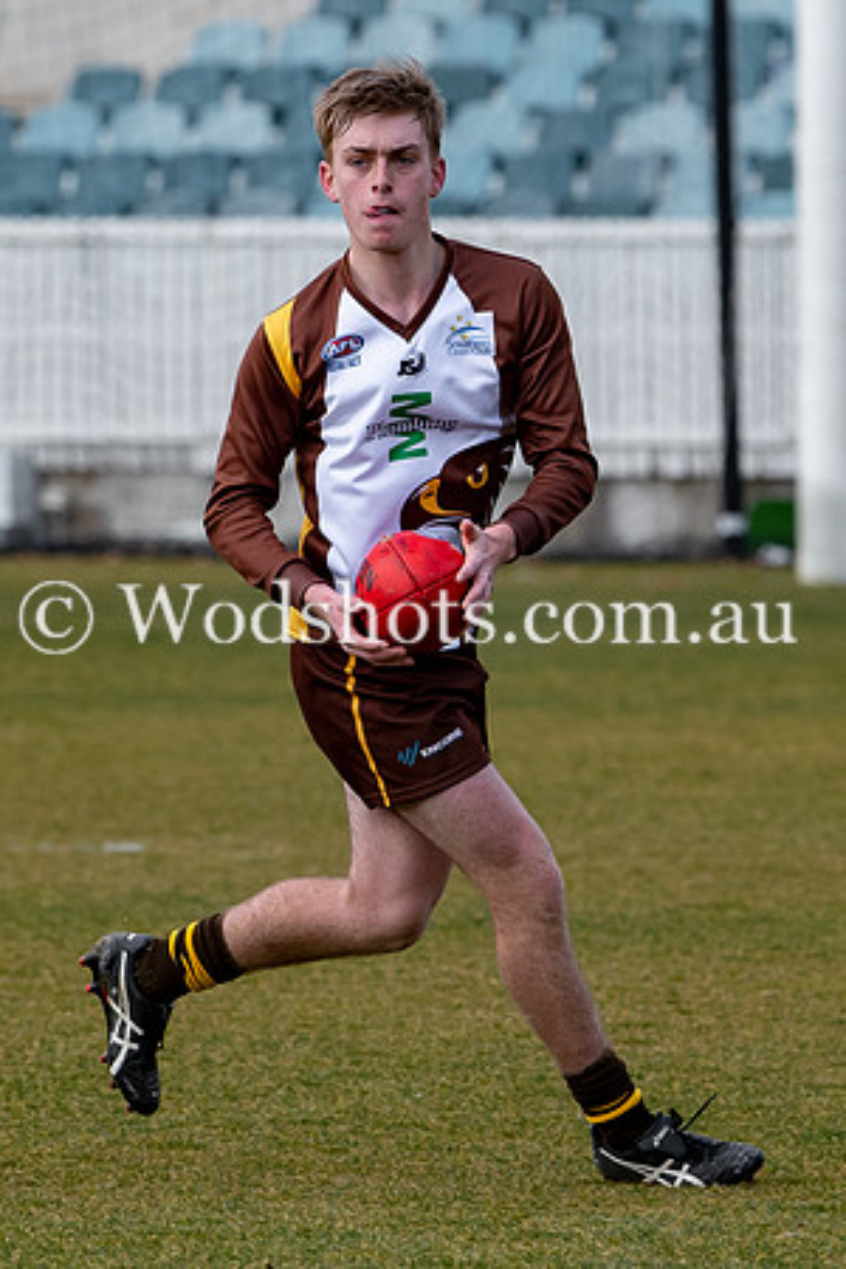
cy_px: 705
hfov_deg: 1.8
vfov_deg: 2.8
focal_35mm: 749
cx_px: 579
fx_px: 26385
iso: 200
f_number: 4
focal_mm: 165
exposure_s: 1/1000
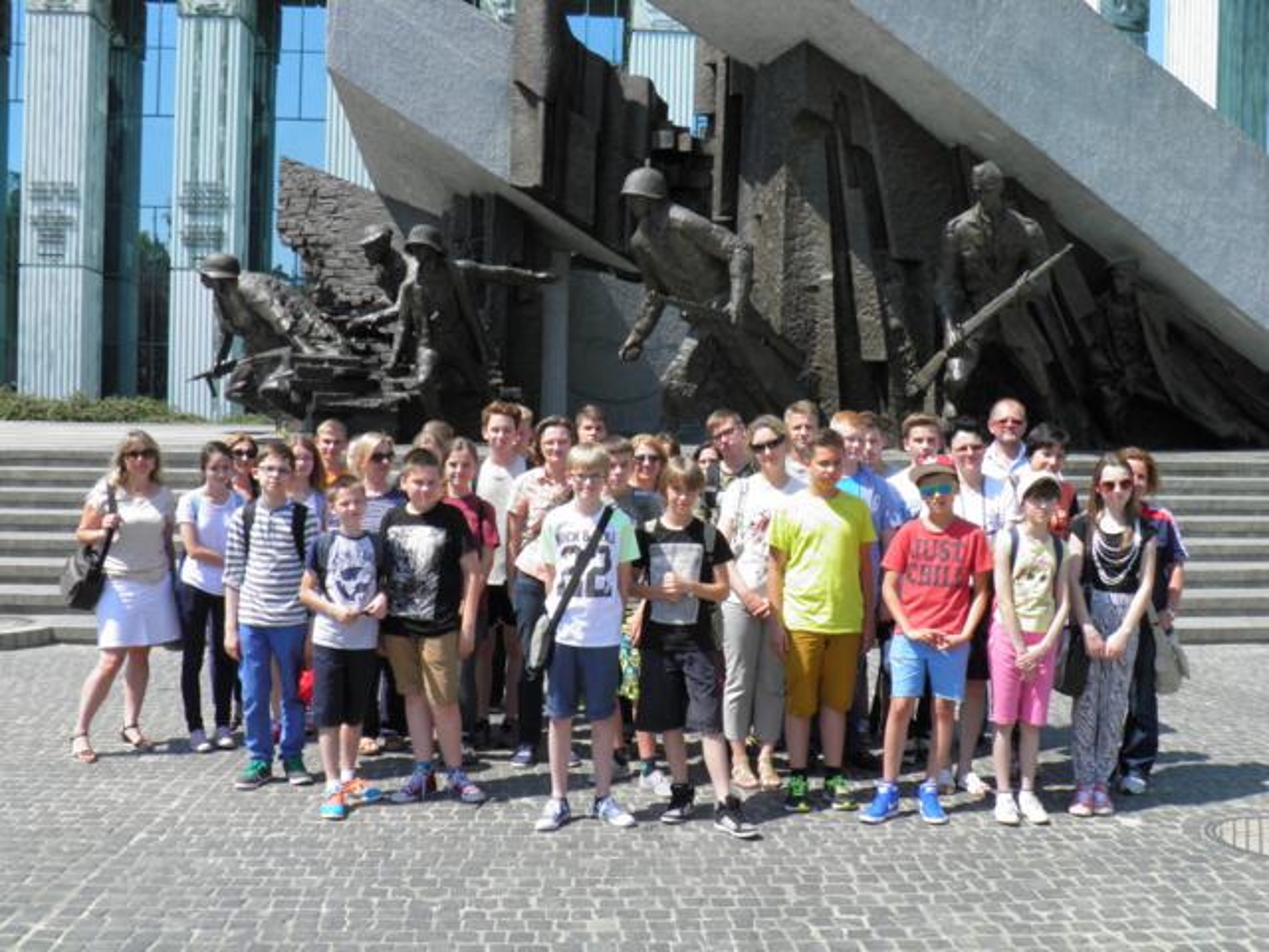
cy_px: 476
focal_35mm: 35
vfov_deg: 40.7
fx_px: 1283
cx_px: 634
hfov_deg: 52.6
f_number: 5.5
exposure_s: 1/200
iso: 50
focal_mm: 6.3
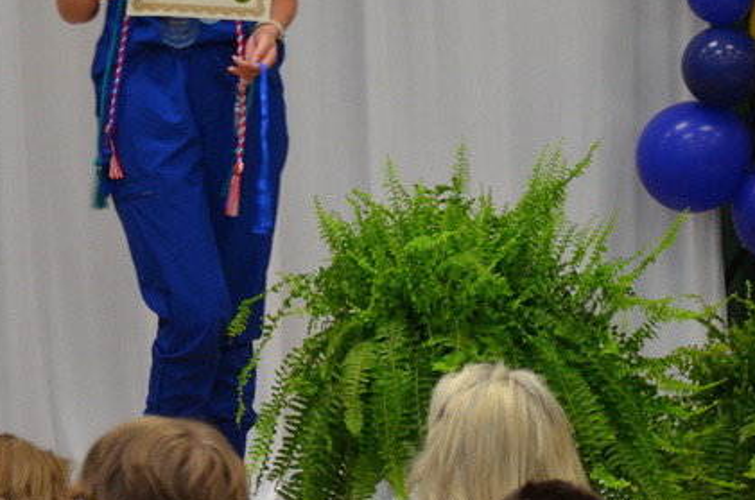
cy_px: -45
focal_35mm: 365
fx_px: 7640
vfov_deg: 3.7
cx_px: 332
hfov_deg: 5.7
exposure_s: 1/30
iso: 900
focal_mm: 100
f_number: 5.6
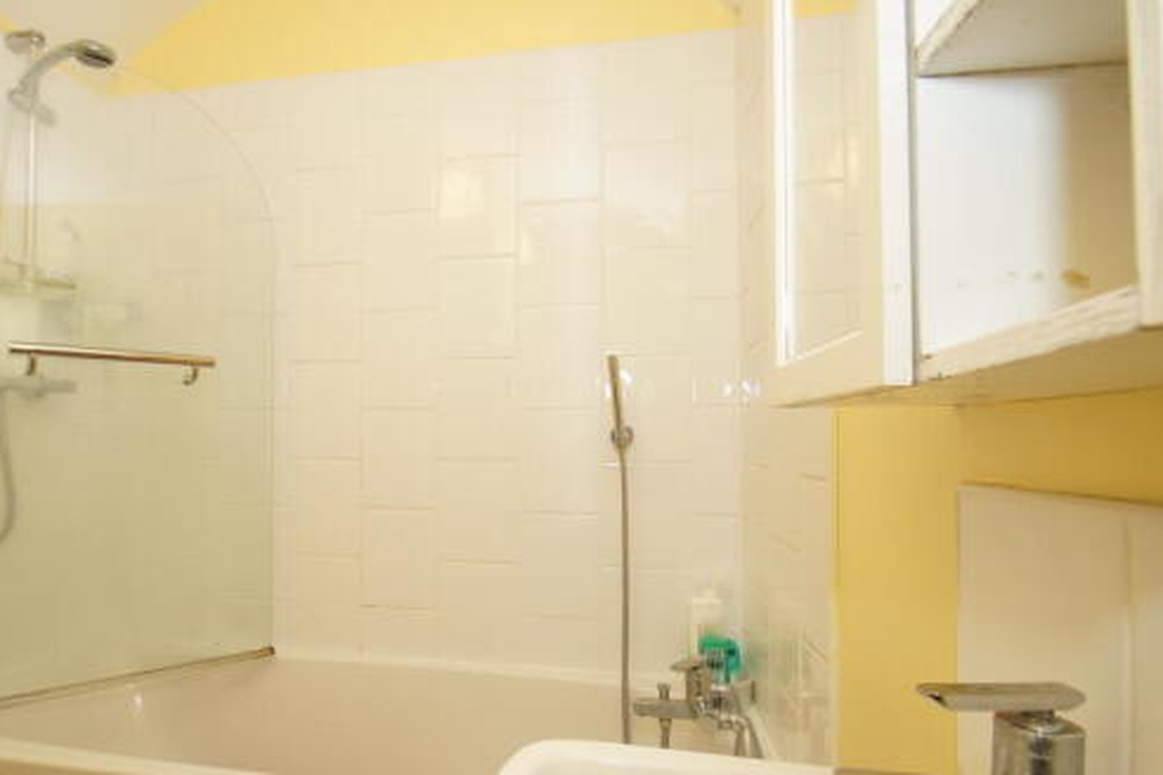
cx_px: 466
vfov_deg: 61.8
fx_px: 646
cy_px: 421
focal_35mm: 20
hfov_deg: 83.0
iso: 400
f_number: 4
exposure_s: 1/60
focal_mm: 10
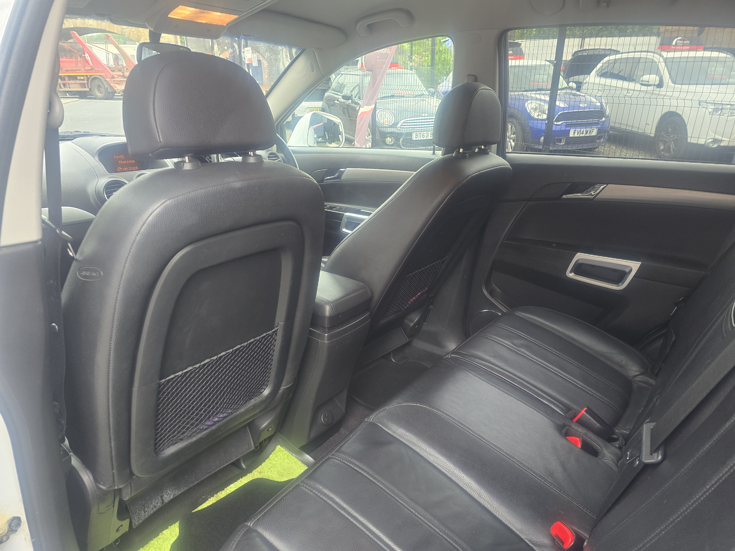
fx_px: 488
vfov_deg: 58.9
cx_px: 368
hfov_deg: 73.9
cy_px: 276
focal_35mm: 23
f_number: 1.7
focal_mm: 6.3
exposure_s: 1/120
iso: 160
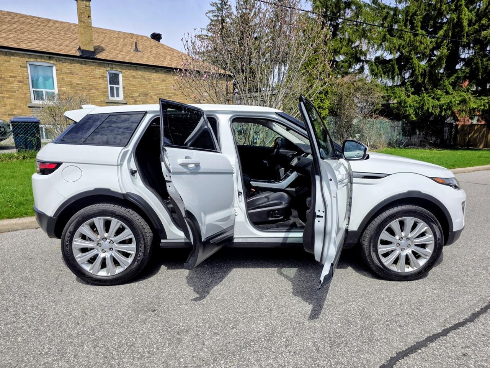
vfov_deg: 58.9
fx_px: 326
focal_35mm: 23
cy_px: 184
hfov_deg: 73.9
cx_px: 245
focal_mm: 6.25
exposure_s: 1/7626
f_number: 1.7
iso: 80
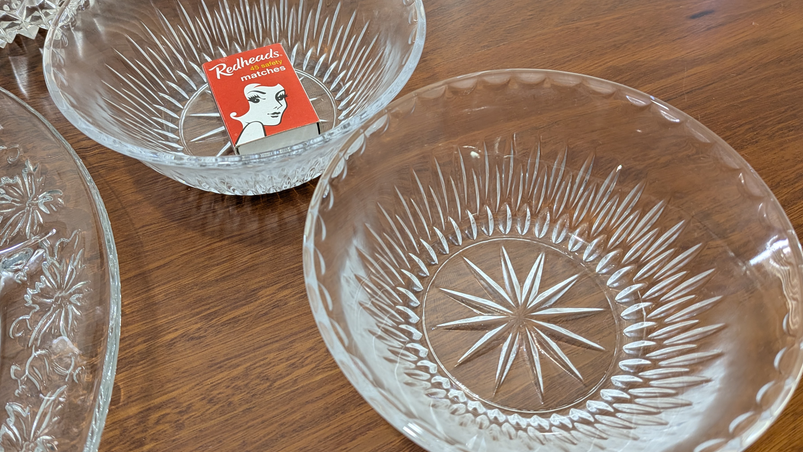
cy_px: 231
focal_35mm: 29
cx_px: 368
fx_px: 617
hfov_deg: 66.0
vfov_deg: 40.2
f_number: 1.7
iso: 88
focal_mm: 4.53
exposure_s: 1/50
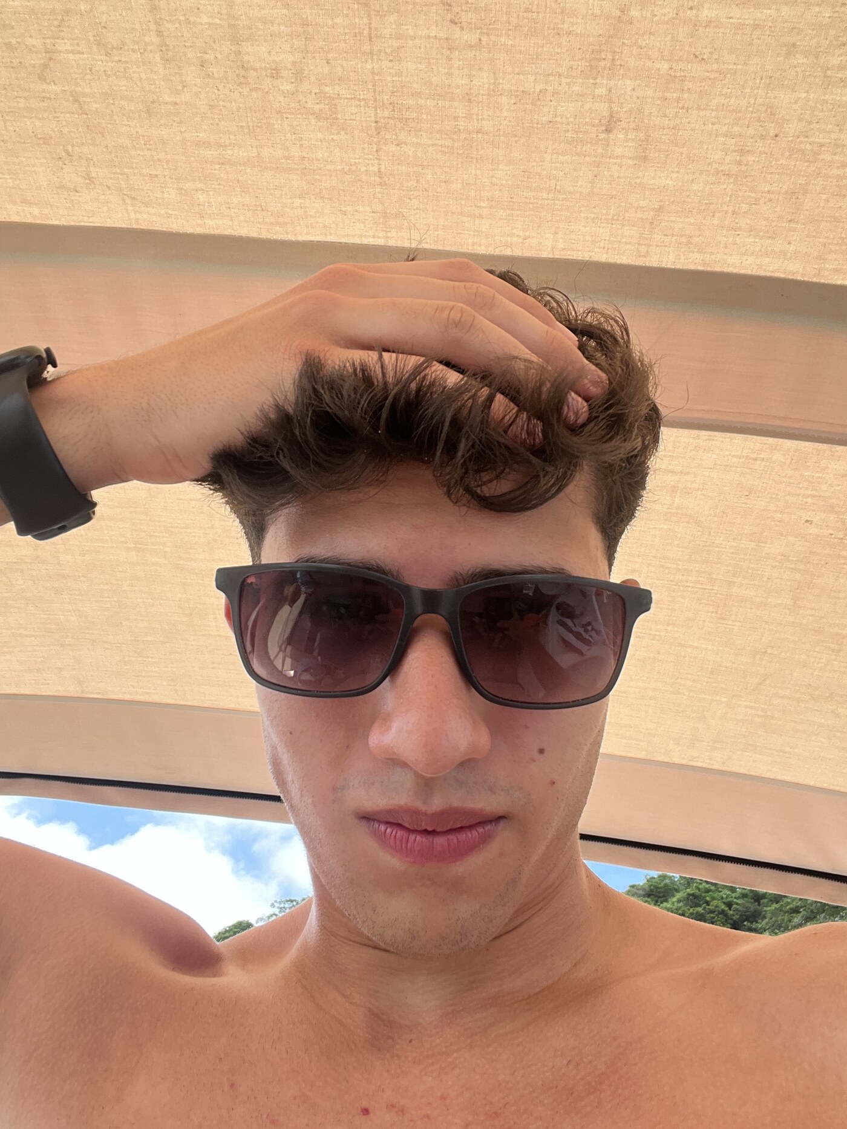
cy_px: 564
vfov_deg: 60.0
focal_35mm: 30
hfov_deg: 46.8
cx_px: 424
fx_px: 979
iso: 32
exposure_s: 1/162
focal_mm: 2.71
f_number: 2.2
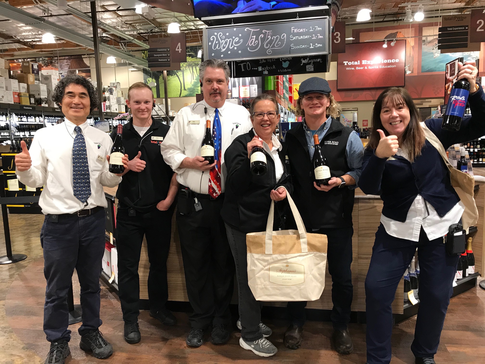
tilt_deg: -6.6
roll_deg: +1.5
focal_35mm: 28
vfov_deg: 49.7
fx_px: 392
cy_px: 182
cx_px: 242
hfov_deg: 63.4
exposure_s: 1/24
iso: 32
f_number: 1.8
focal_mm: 3.99
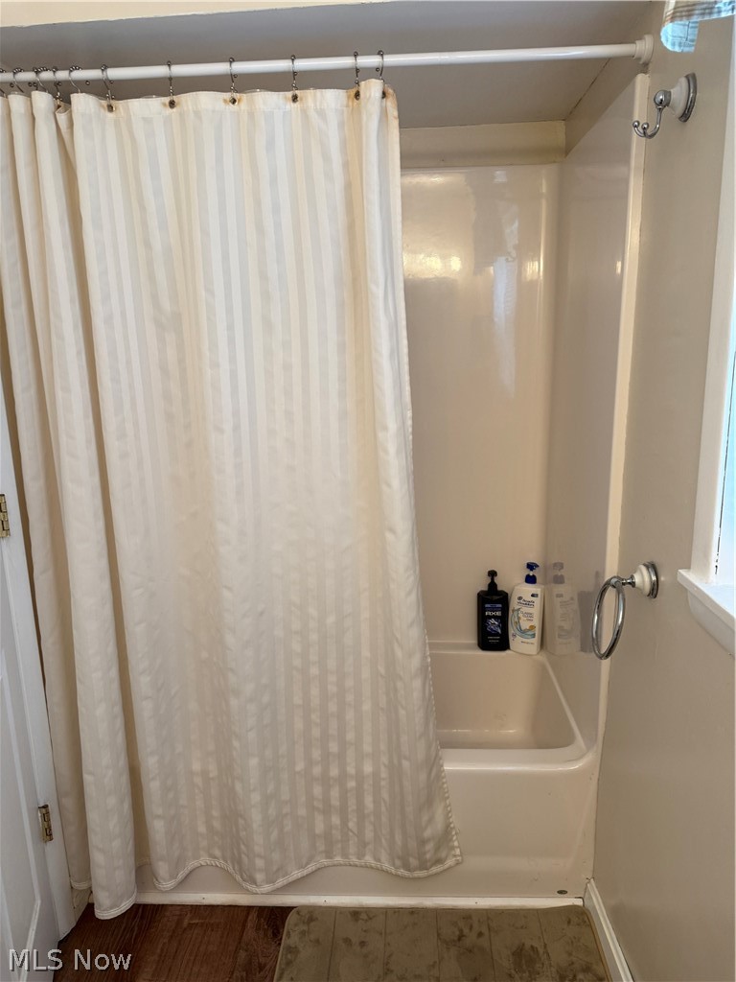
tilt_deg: -12.4
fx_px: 680
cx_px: 368
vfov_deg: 71.6
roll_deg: +1.5
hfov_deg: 56.8
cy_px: 491
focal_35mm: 24
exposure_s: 1/120
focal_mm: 6.76
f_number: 1.78
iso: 160
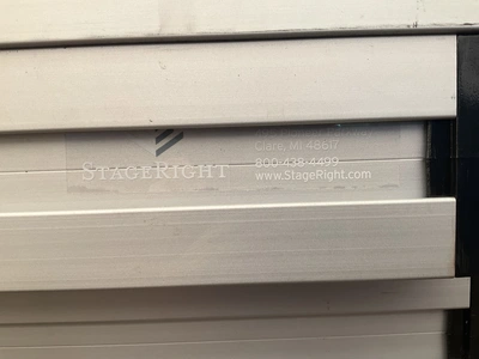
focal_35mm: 29
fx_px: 401
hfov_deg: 61.7
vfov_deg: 48.2
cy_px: 180
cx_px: 240
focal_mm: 3
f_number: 1.8
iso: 20
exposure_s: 1/122
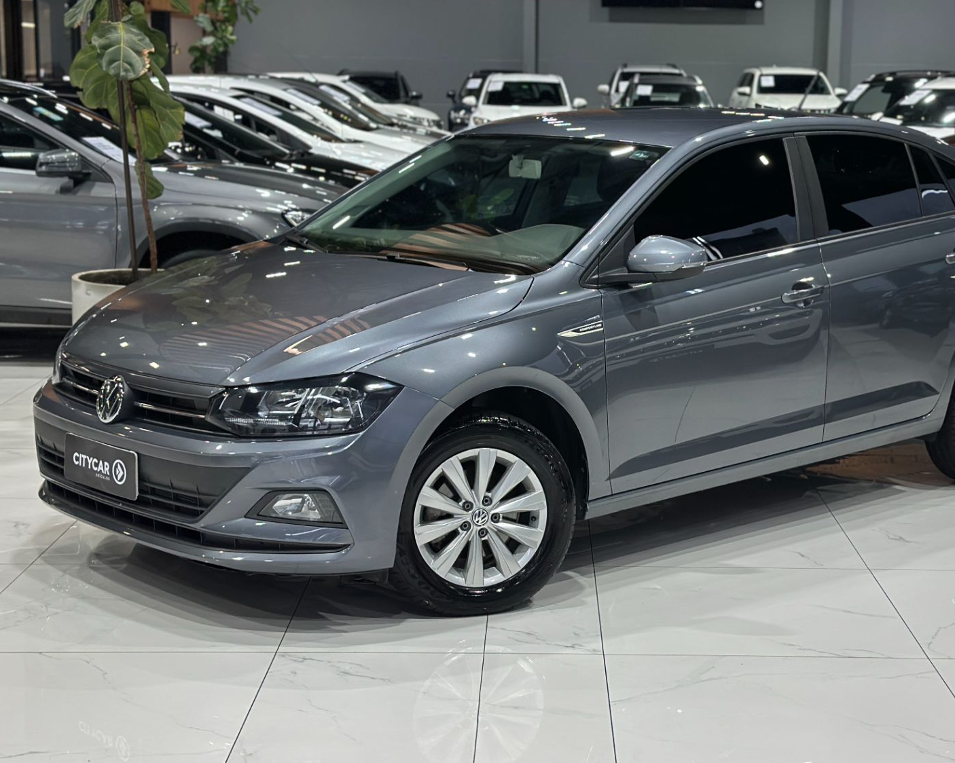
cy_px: 349
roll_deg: -0.8
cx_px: 578
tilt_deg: -9.3
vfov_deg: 23.8
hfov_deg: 29.5
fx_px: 1808
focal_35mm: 64
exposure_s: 1/120
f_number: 1.78
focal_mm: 6.86
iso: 160
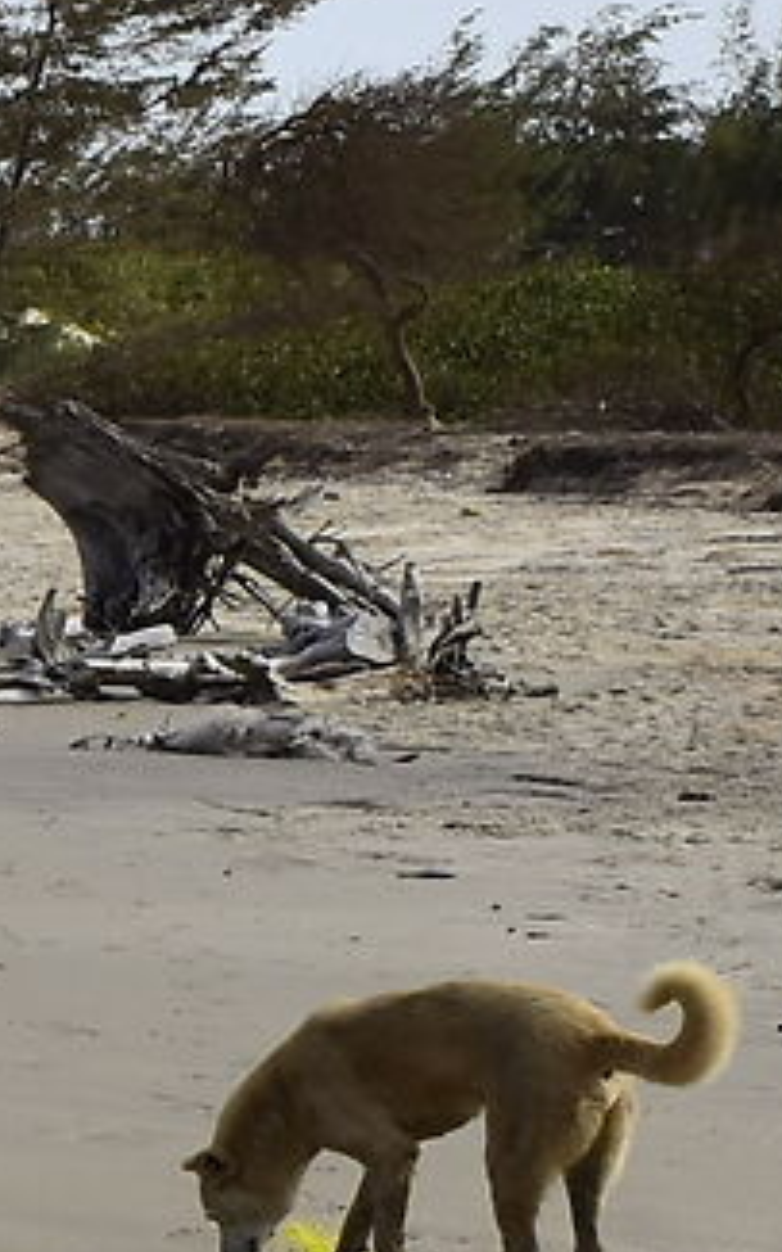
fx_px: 4367
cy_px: 1240
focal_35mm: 128
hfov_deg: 6.4
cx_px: -2982
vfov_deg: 16.0
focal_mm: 17
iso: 100
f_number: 8
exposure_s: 1/250
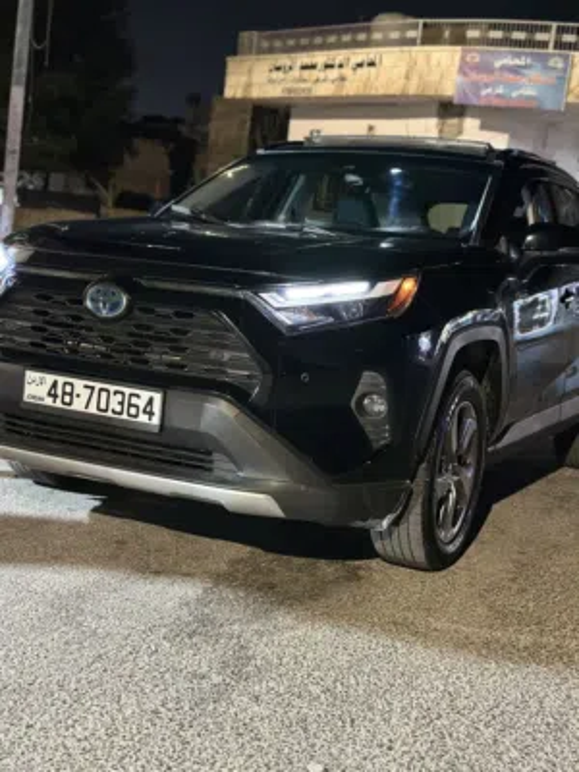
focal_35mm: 48
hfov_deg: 30.3
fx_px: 1070
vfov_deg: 39.7
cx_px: 290
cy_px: 386
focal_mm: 6.86
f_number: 1.78
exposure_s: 1/25
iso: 1000
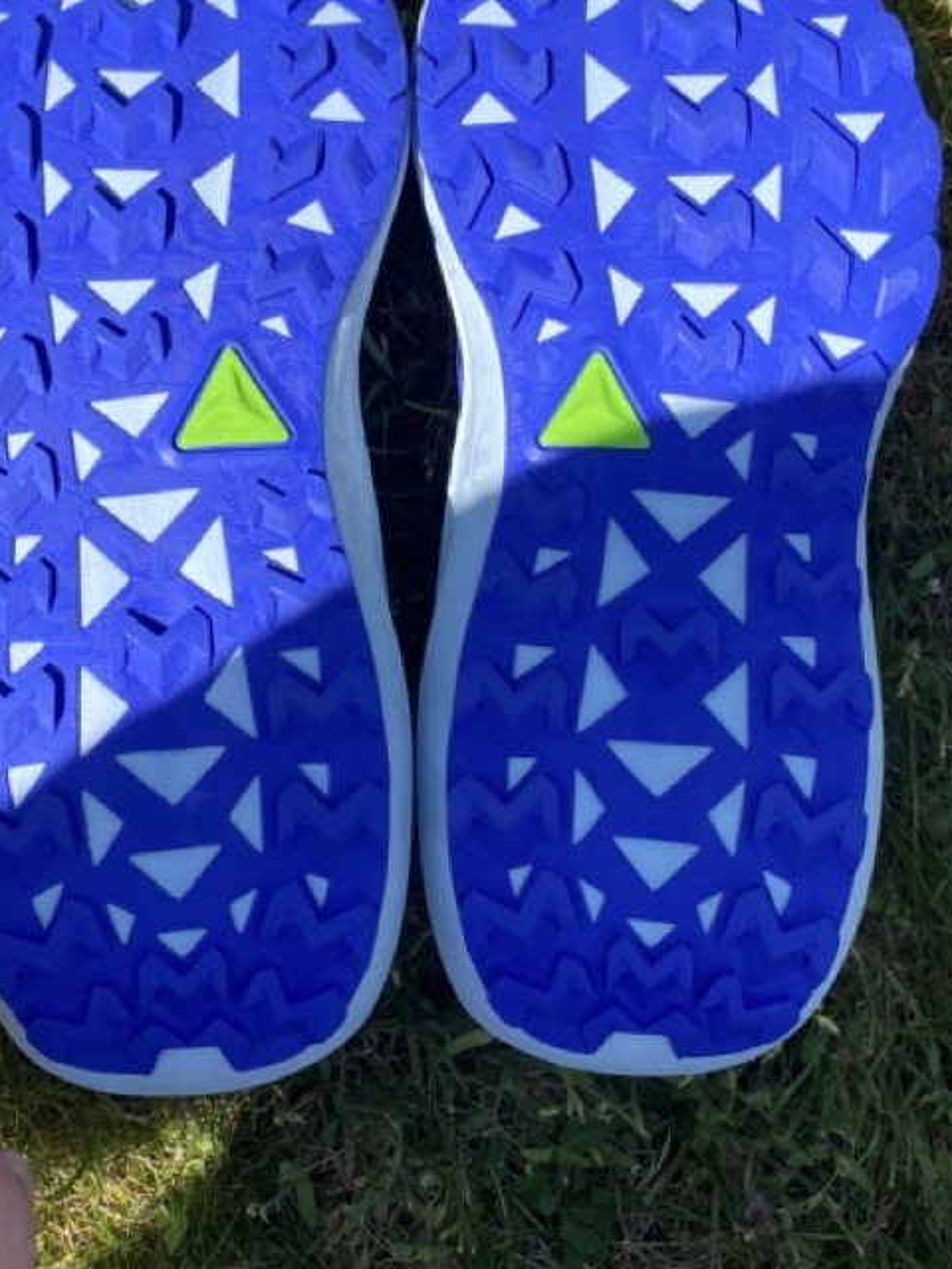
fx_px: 1907
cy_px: 365
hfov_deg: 28.0
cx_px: 409
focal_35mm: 52
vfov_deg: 36.2
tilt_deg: -86.9
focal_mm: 4.25
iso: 32
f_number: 1.8
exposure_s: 1/1377
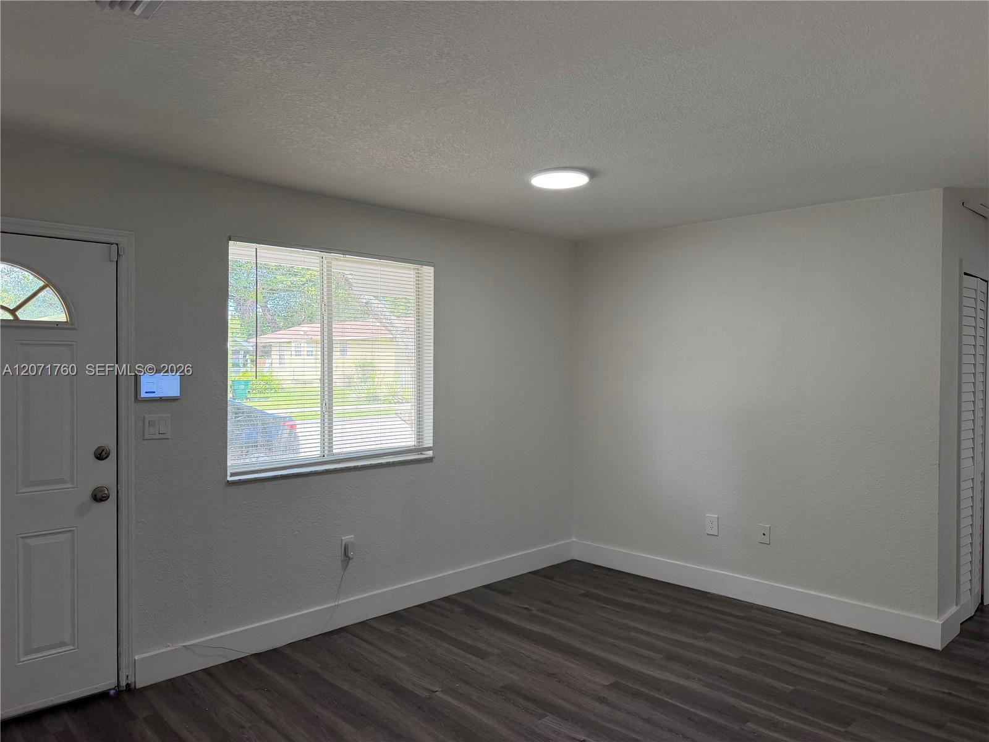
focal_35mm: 24
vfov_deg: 56.8
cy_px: 371
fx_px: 686
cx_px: 494
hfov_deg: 71.6
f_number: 1.78
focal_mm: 6.76
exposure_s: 1/214
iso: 160
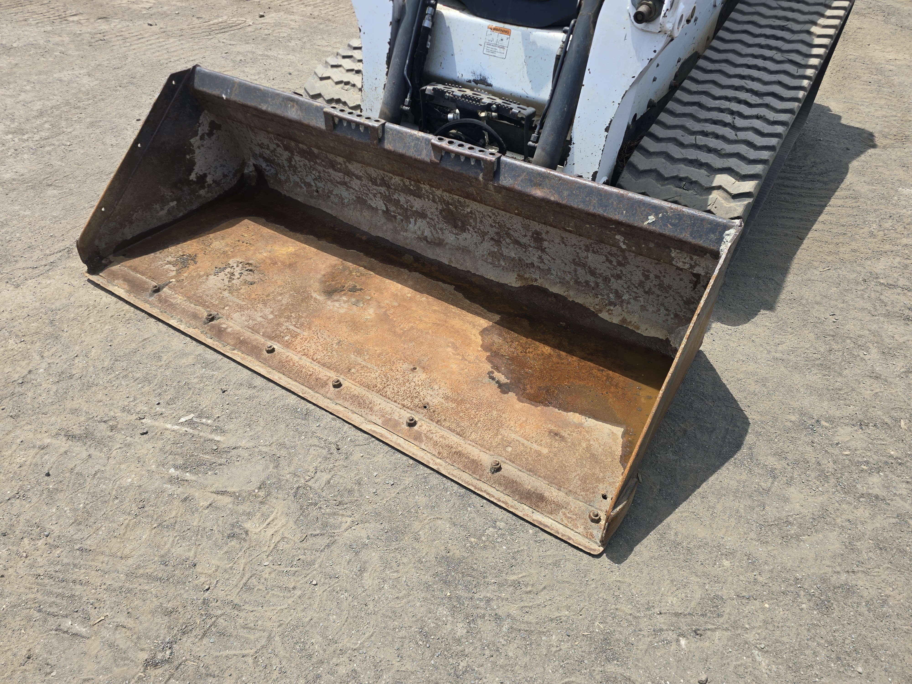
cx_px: 456
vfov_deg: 58.9
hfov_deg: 73.9
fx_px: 606
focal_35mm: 23
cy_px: 342
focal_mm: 6.3
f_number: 1.7
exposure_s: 1/611
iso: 12
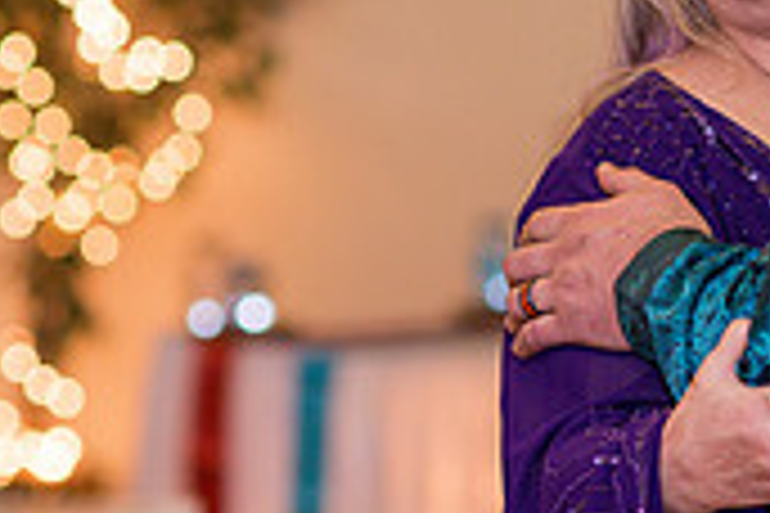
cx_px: 594
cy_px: 70
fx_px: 6181
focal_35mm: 289
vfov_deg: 4.8
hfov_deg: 7.1
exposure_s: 1/125
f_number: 2.2
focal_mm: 85
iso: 640
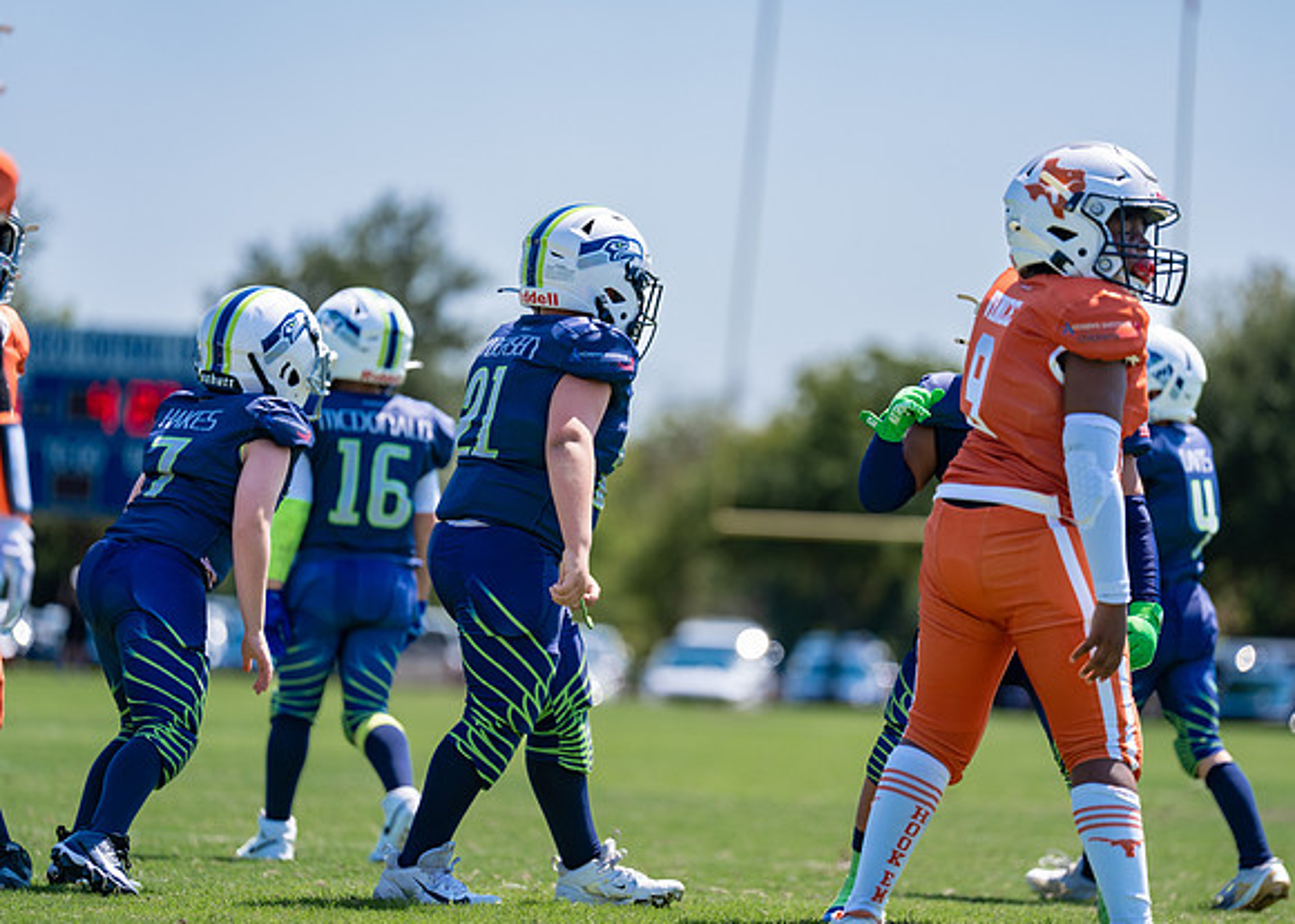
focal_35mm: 184
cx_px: 648
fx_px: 6763
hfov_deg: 10.9
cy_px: 462
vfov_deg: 7.8
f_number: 2.8
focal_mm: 175
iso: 100
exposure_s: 1/1250
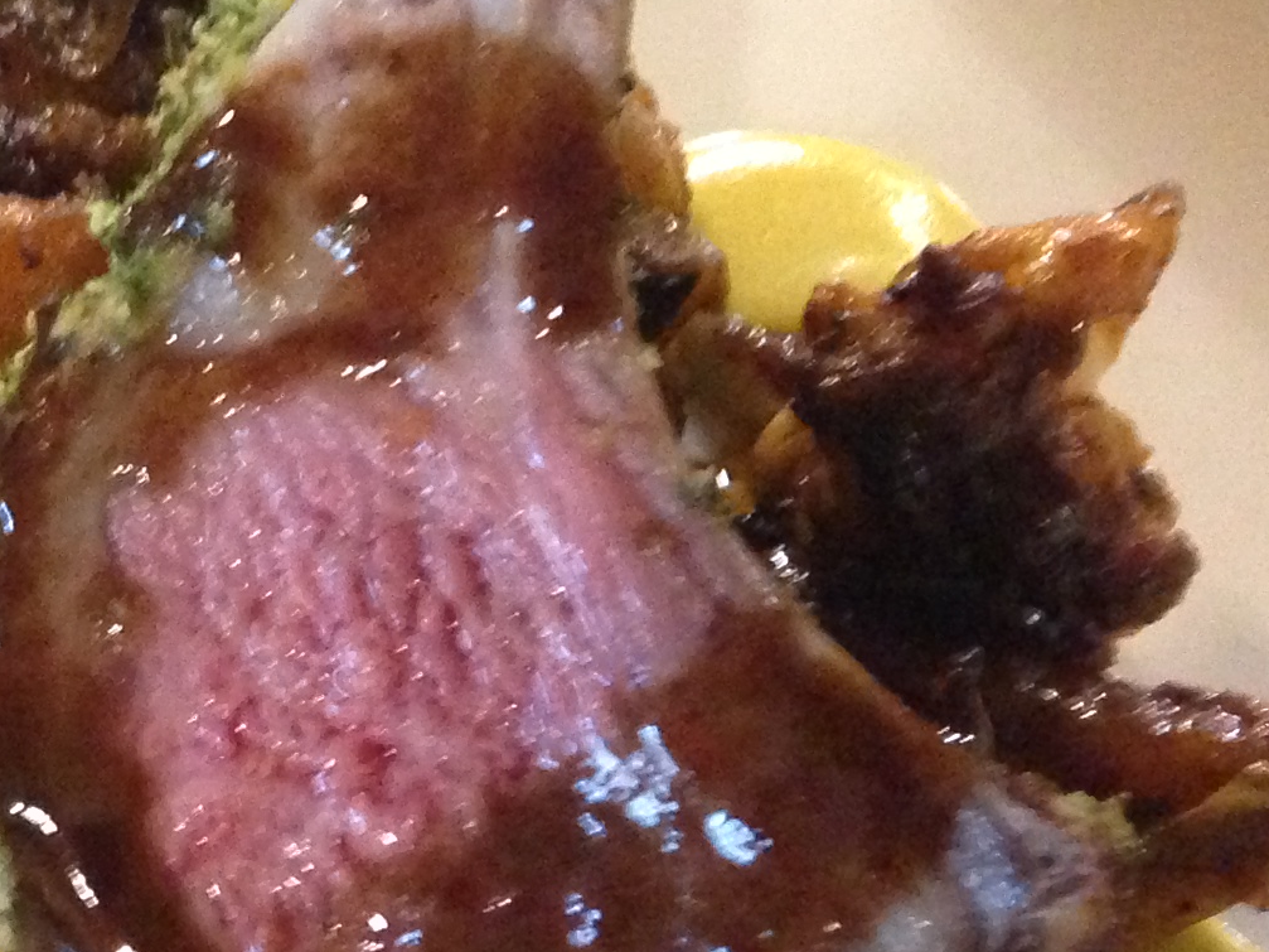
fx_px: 3922
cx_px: -577
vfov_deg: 13.8
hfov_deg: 16.8
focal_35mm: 107
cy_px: 222
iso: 500
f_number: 2.4
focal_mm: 4.13
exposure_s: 1/15
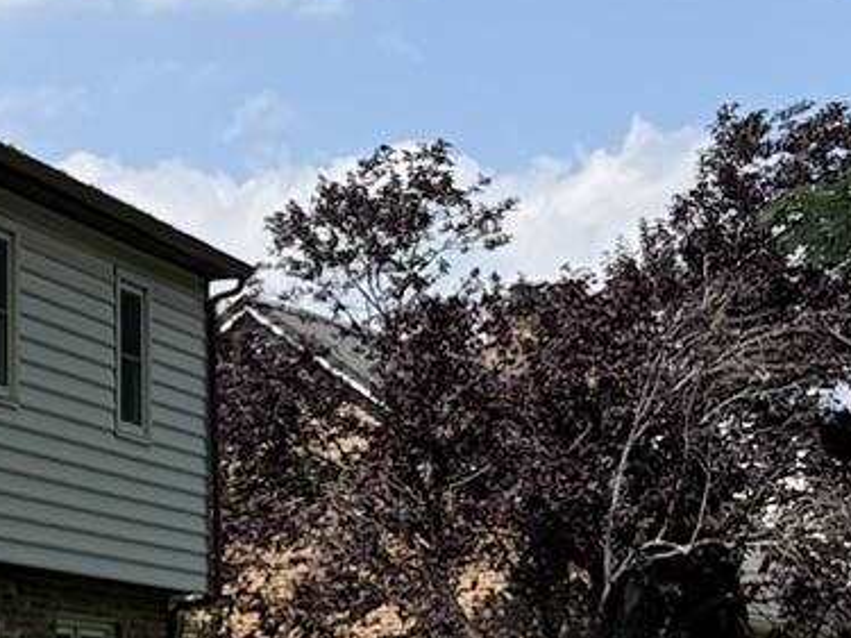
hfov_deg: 12.5
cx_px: -1044
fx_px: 3219
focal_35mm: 131
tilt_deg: +0.0
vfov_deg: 11.1
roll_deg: +0.8
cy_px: 765
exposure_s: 1/3145
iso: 80
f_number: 1.78
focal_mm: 6.76
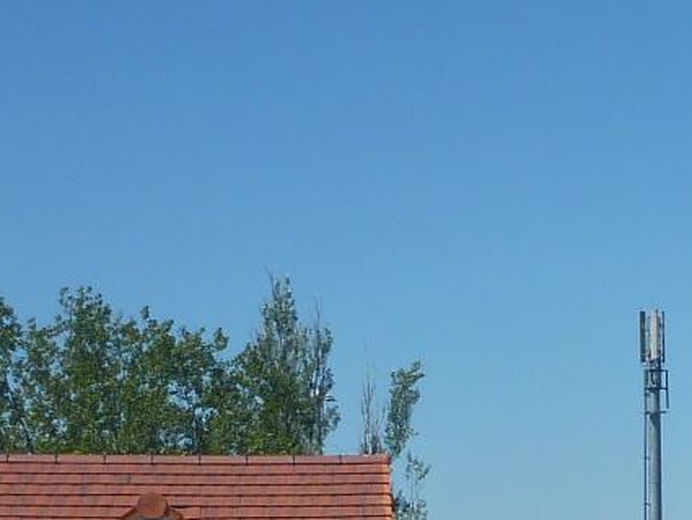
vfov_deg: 10.6
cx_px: 948
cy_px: 784
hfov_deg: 13.9
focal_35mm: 135
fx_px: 2700
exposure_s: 1/1000
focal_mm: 5
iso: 80
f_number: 3.3
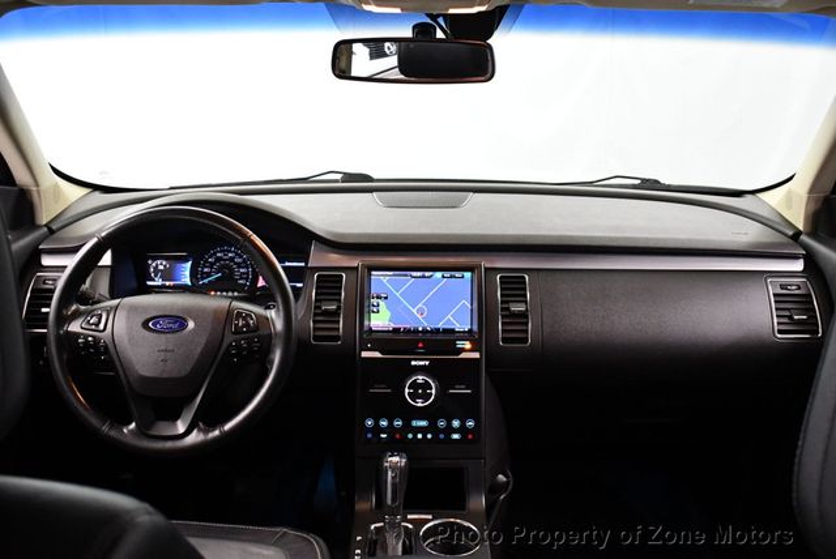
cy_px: 280
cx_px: 418
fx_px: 837
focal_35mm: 36
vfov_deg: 36.9
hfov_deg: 53.1
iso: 3200
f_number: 3.5
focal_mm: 18
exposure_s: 1/100
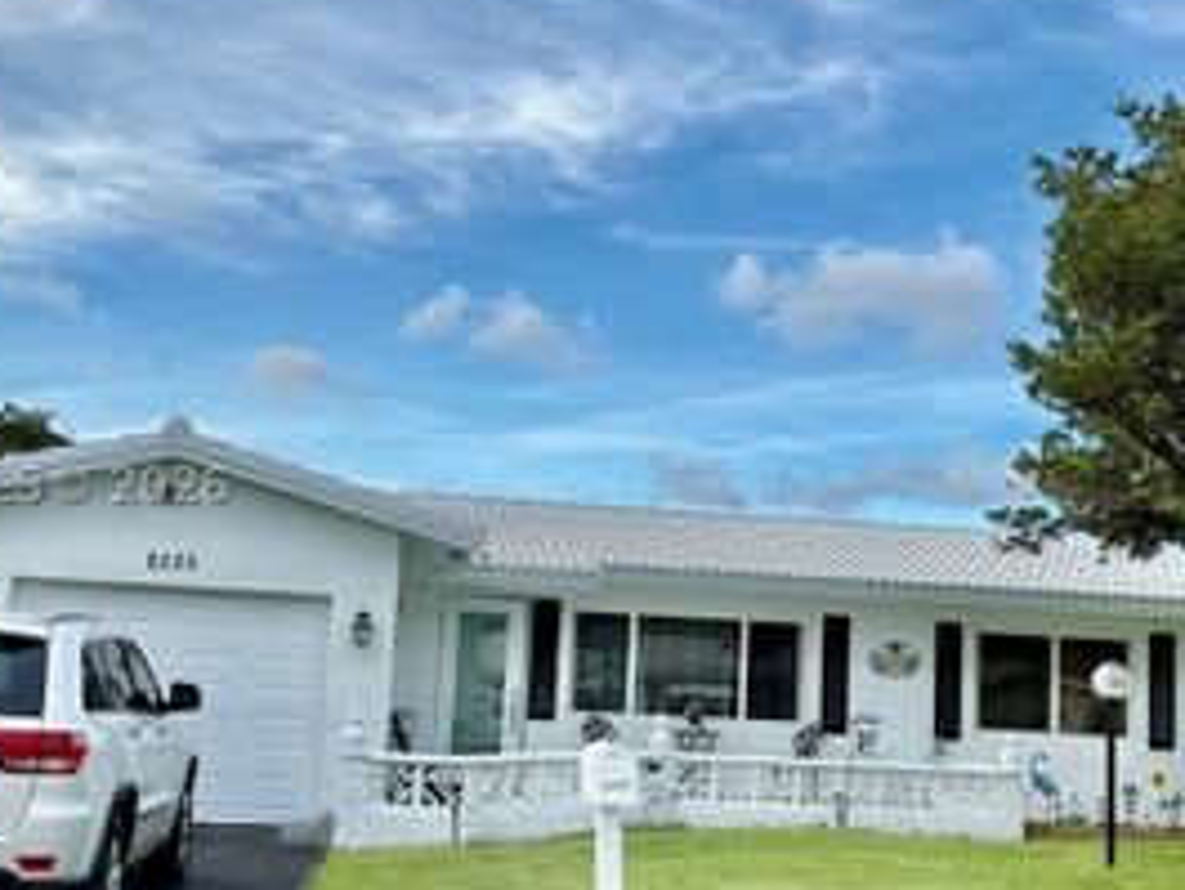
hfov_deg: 38.8
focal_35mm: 49
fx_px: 1678
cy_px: 485
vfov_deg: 29.7
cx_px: 657
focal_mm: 5.96
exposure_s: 1/959
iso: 50
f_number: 1.6
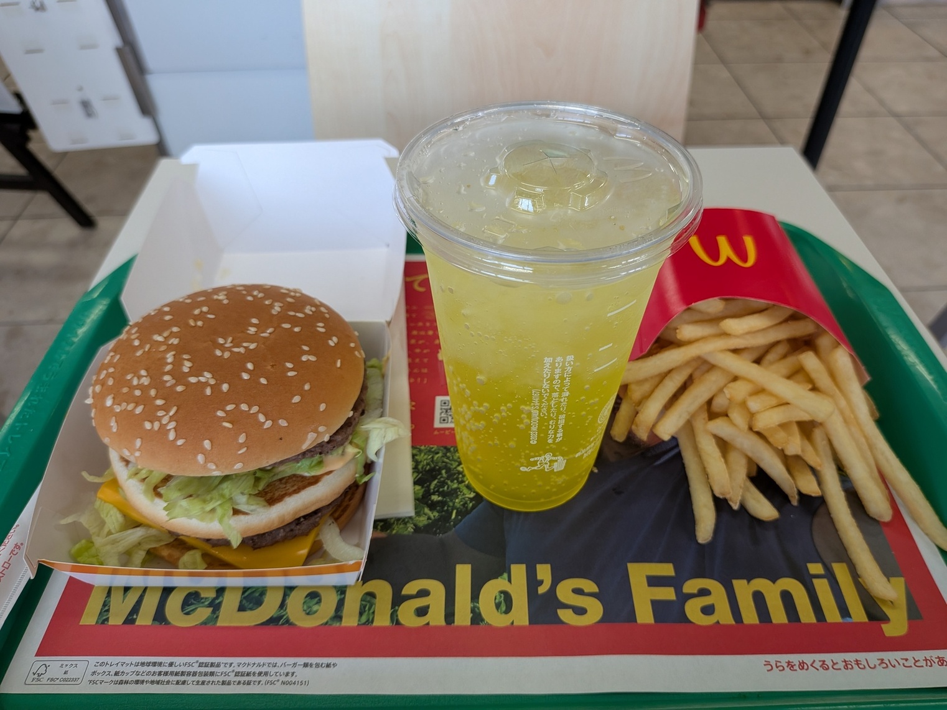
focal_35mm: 24
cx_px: 474
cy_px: 355
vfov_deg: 56.8
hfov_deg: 71.6
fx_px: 657
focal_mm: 4.53
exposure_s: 1/120
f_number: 1.7
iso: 35
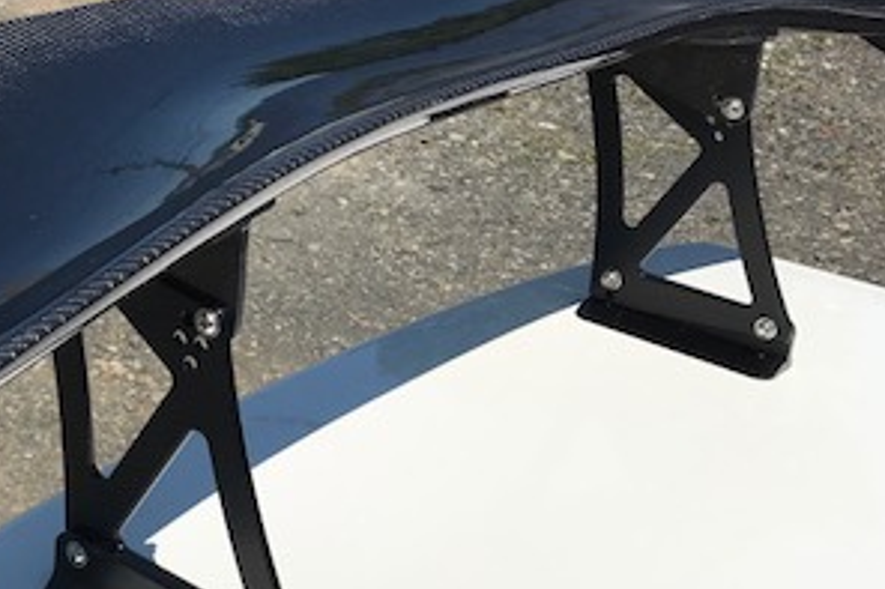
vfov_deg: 21.5
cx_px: 149
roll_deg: -5.3
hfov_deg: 30.9
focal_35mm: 63
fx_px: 1548
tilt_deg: -27.9
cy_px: 308
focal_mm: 3.99
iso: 20
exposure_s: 1/6410
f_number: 1.8
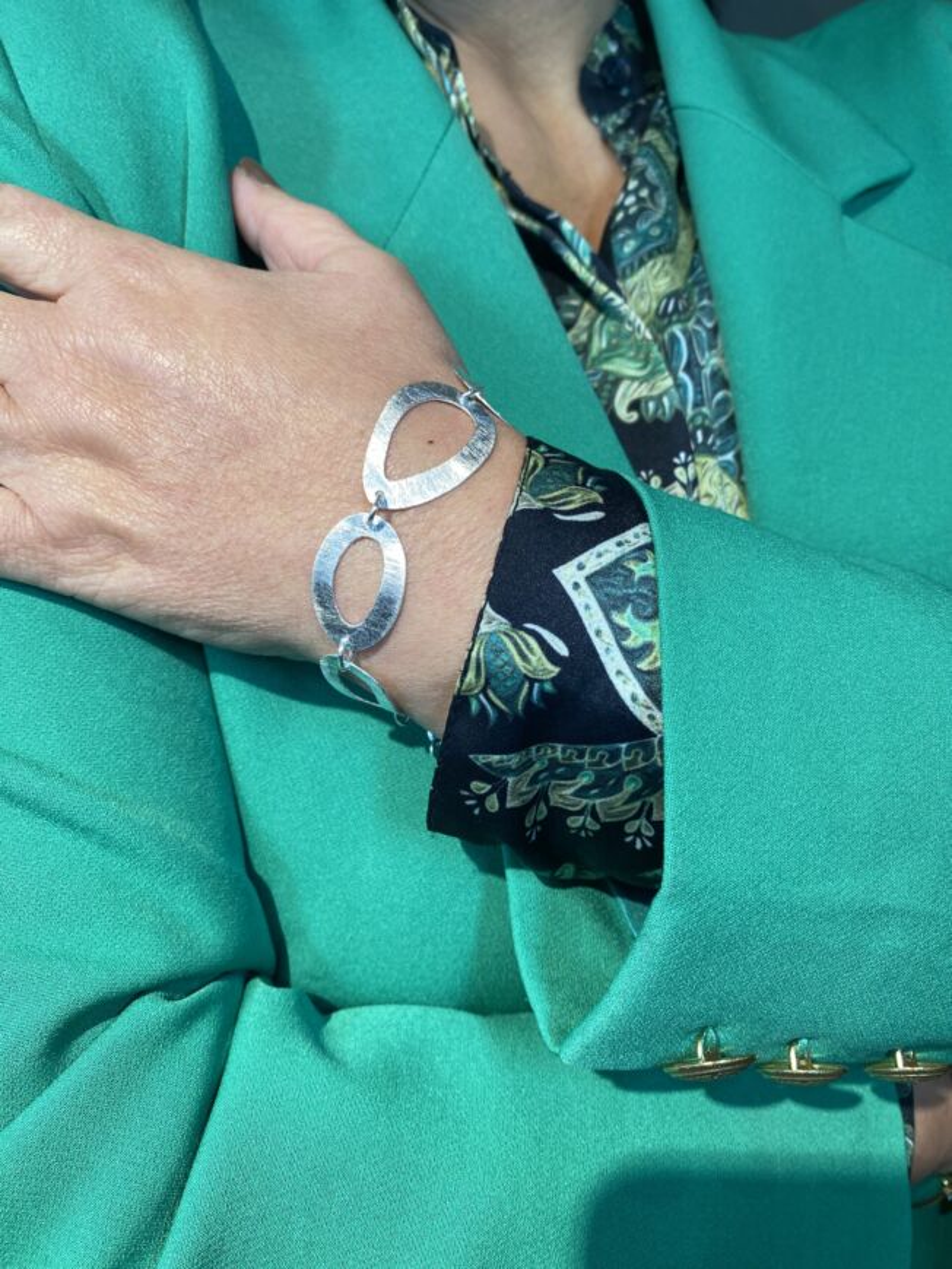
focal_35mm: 26
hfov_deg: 53.1
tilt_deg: -19.3
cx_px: 476
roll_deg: -0.9
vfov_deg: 67.3
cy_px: 634
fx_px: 953
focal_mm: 4.25
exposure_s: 1/100
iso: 64
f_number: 1.8
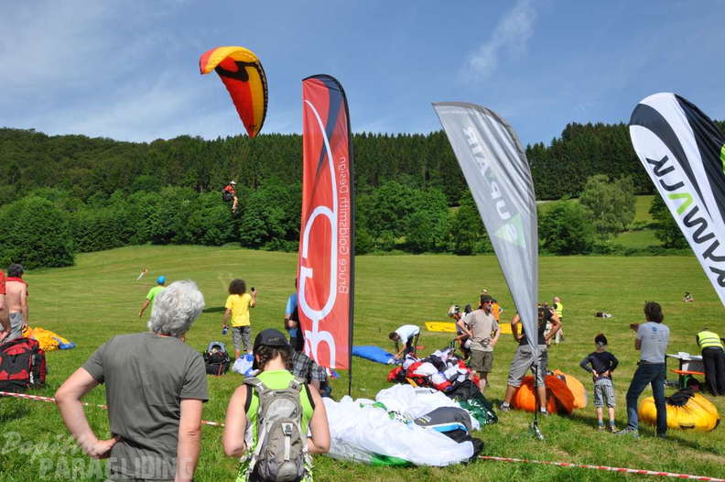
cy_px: 241
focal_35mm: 32
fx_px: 634
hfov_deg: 59.6
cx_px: 362
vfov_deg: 41.6
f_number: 14
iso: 200
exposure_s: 1/200
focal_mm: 21
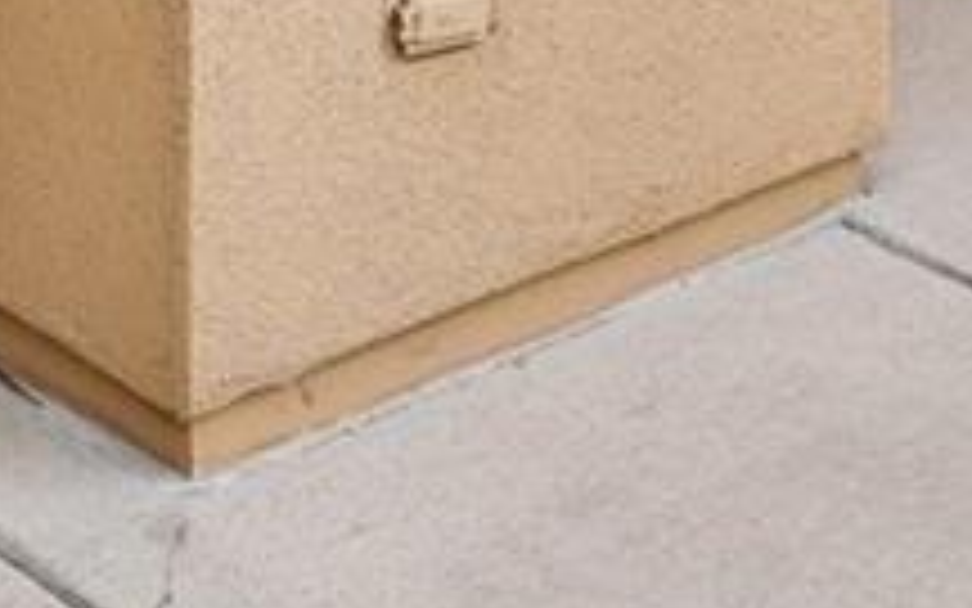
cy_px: -1261
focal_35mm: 125
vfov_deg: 8.6
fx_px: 3305
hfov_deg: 16.2
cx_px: -94
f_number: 8
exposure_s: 1/90
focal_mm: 11
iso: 100
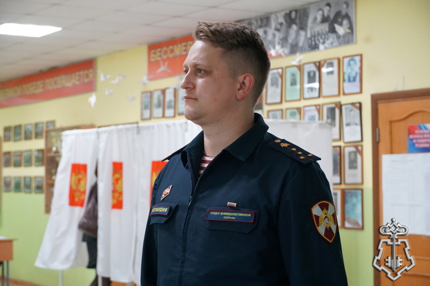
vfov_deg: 17.8
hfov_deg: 26.5
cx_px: 215
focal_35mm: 76
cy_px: 143
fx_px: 913
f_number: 5
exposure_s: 1/160
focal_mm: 51
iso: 5000
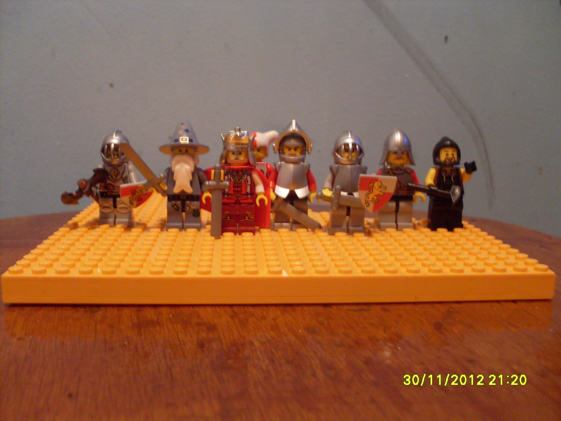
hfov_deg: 49.0
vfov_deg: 37.7
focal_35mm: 38
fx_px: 616
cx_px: 280
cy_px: 210
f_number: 2.8
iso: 200
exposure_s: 1/4
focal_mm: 6.3
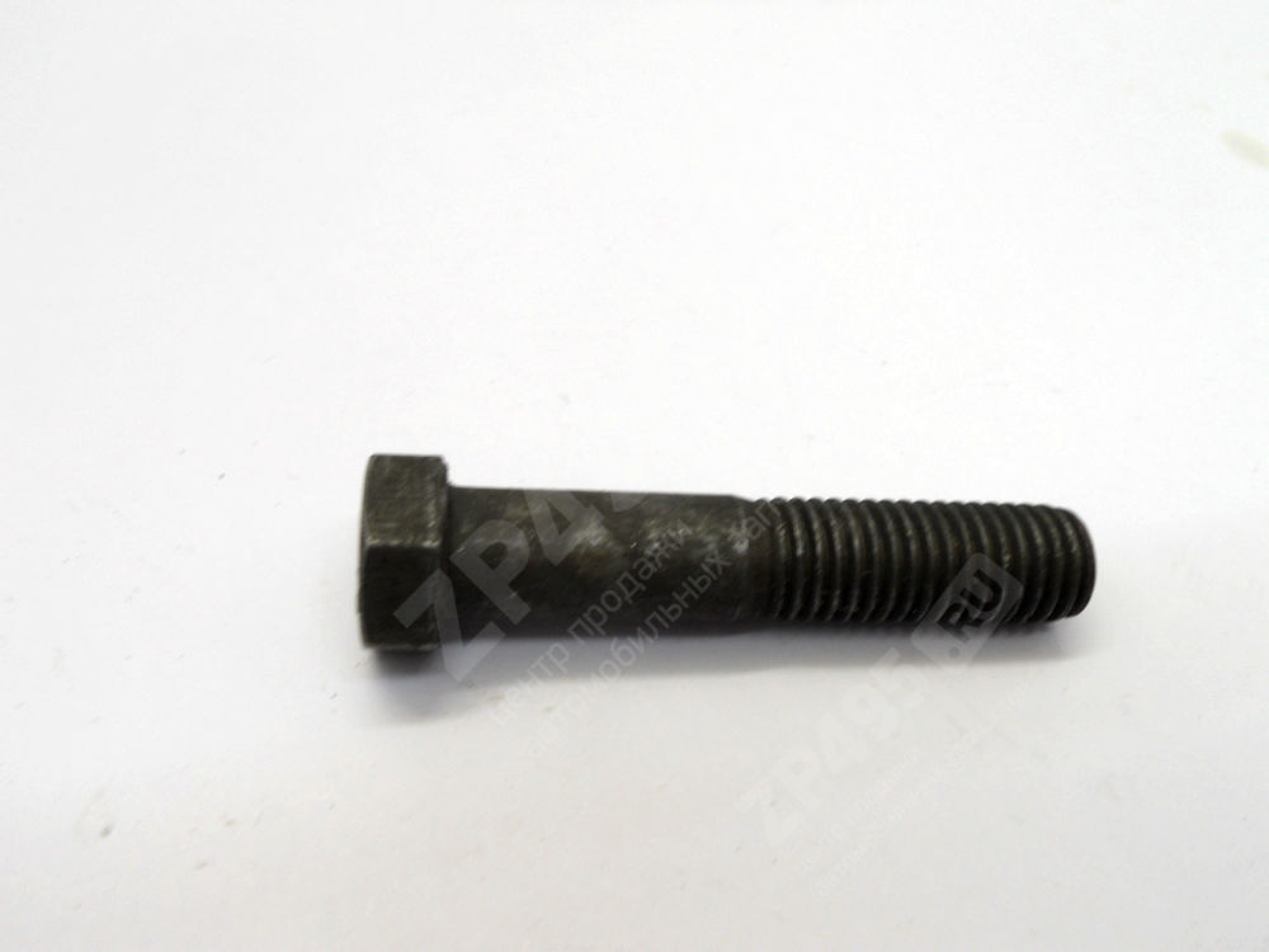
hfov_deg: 56.8
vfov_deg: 44.2
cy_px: 476
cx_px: 634
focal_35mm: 32
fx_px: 1173
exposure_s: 1/30
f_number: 3.5
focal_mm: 5.8
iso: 80
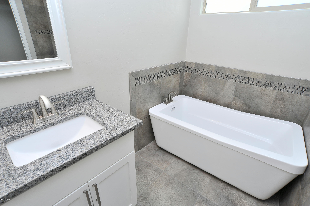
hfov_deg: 90.0
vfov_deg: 67.3
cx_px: 155
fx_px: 155
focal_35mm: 18
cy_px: 103
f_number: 10
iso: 640
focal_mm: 18
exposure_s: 1/40
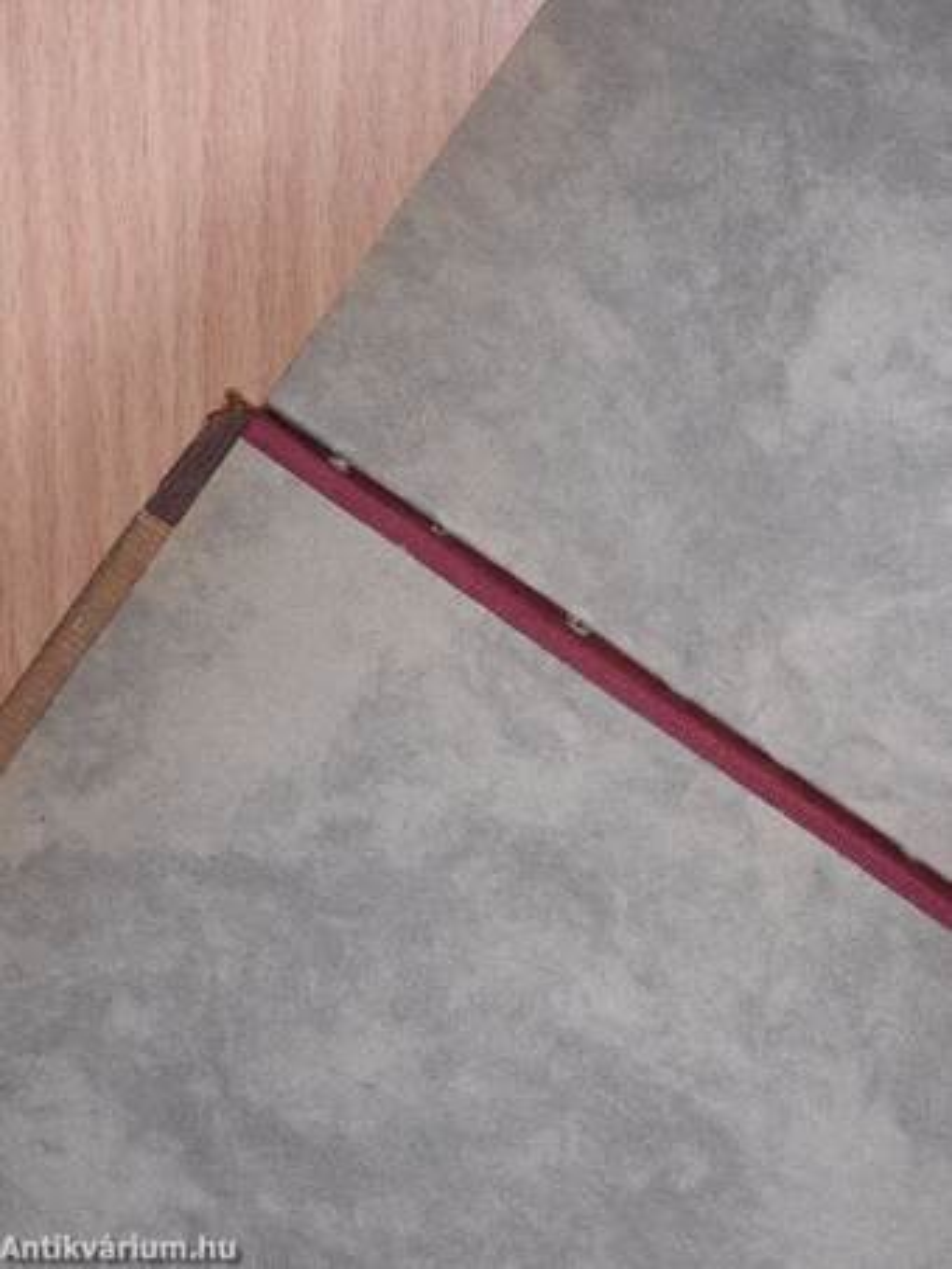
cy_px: 634
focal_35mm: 80
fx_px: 2932
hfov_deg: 18.4
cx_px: 476
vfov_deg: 24.4
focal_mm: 14.3
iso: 720
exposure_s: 1/80
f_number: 4.5
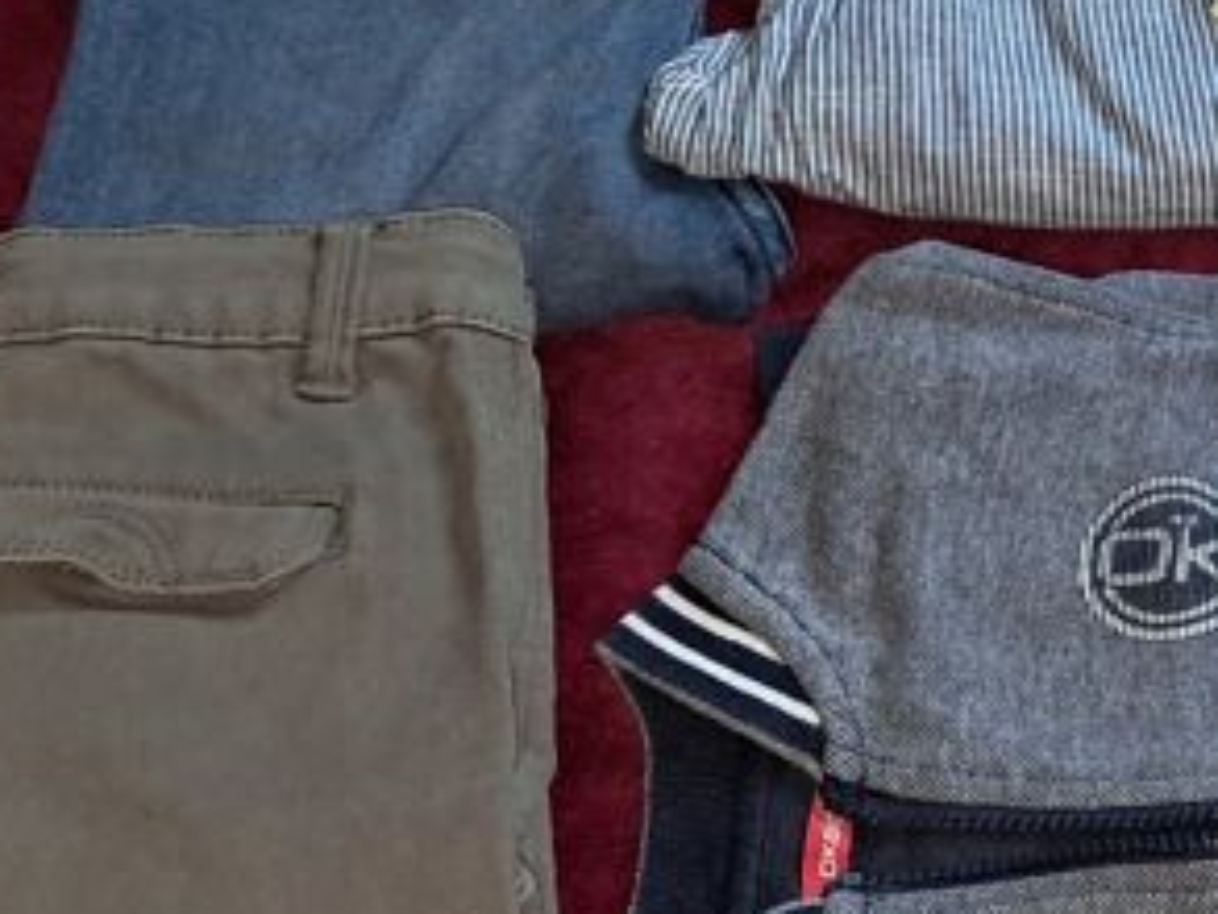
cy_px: 71
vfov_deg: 15.9
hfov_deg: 19.9
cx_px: 1492
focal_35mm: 92
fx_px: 3238
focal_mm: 4
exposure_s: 1/50
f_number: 1.8
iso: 250
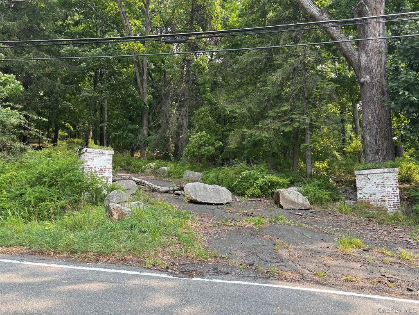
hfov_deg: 67.3
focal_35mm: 26
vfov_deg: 53.1
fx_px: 315
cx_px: 210
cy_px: 158
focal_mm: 5.96
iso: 50
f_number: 1.6
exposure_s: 1/347
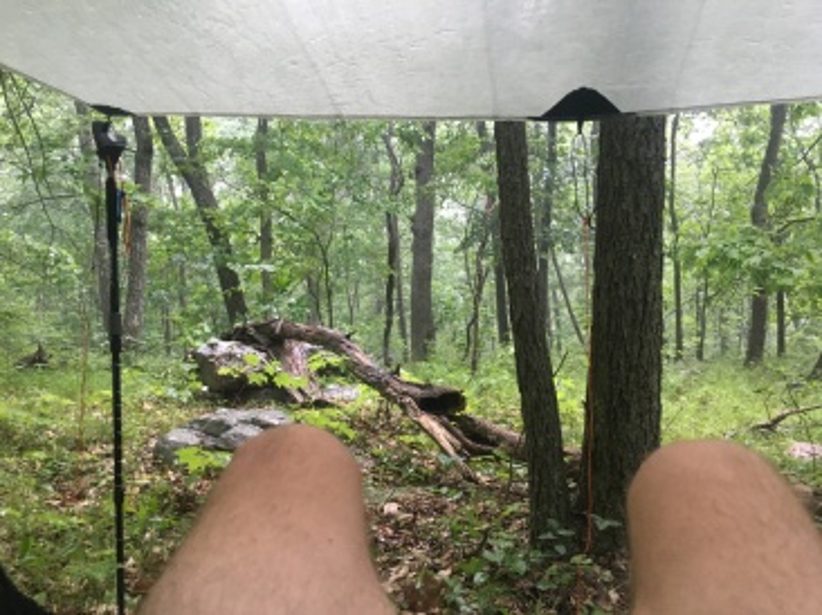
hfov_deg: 61.7
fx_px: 688
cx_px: 411
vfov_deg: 48.2
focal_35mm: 29
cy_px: 308
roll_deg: +2.2
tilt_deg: +1.4
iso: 100
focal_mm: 4.15
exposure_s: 1/30
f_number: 2.2
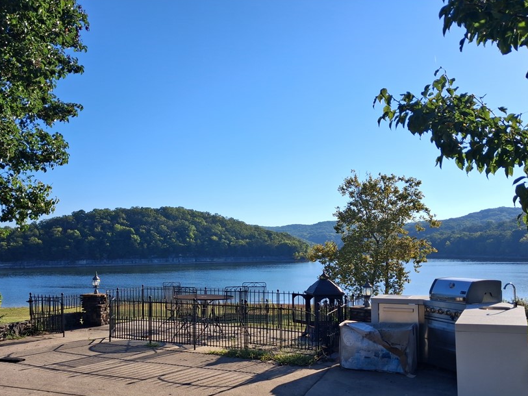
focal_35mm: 34
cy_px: 242
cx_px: 230
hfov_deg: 53.8
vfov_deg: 41.6
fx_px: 519
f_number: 1.8
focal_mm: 4
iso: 20
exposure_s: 1/756
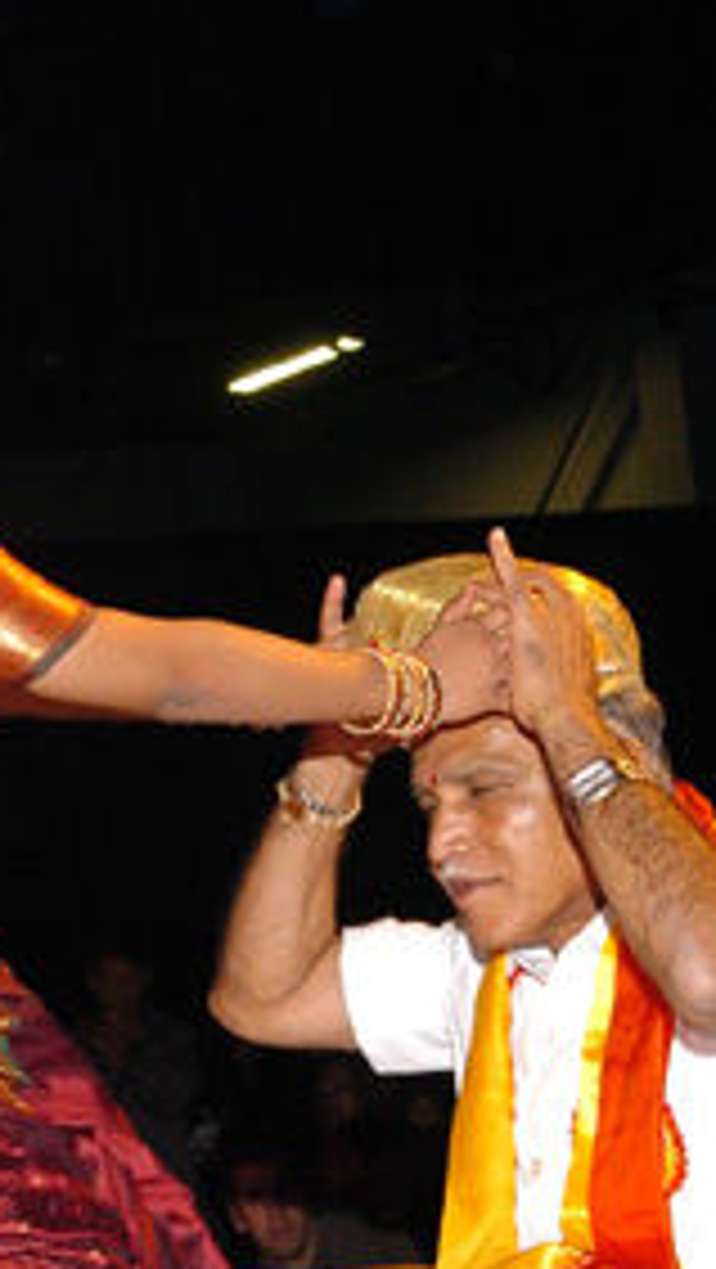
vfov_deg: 21.3
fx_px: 3369
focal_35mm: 100
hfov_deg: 12.1
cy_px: 731
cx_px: 135
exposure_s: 1/30
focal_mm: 30
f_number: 5
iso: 400
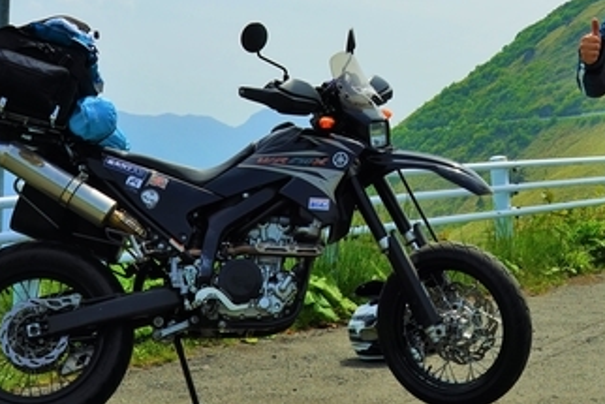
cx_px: 475
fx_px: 1295
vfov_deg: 17.5
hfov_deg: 25.9
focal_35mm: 77
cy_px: 54
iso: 100
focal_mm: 31
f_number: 11
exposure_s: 1/250
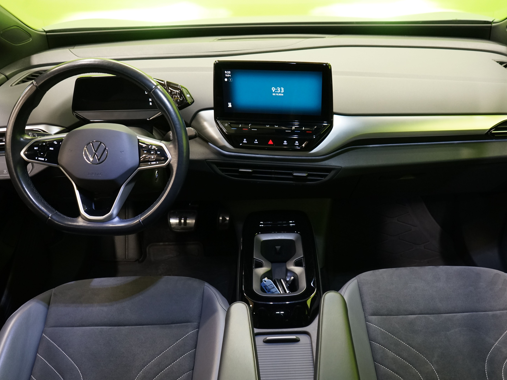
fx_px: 483
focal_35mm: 33
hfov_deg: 55.2
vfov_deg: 42.9
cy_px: 191
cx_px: 283
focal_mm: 30
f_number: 5
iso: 2000
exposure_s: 1/20
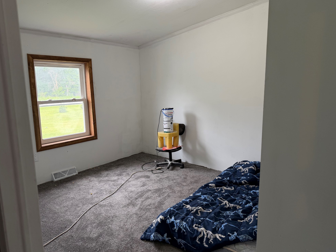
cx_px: 171
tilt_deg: -10.2
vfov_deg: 54.9
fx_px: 243
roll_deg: +0.3
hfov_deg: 69.4
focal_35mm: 25
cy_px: 126
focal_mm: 6.76
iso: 64
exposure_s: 1/124
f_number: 1.78
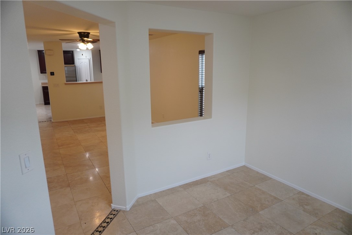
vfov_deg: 53.1
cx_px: 176
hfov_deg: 73.7
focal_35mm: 24
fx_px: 235
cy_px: 118
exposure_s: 1/125
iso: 800
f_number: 3.5
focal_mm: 16
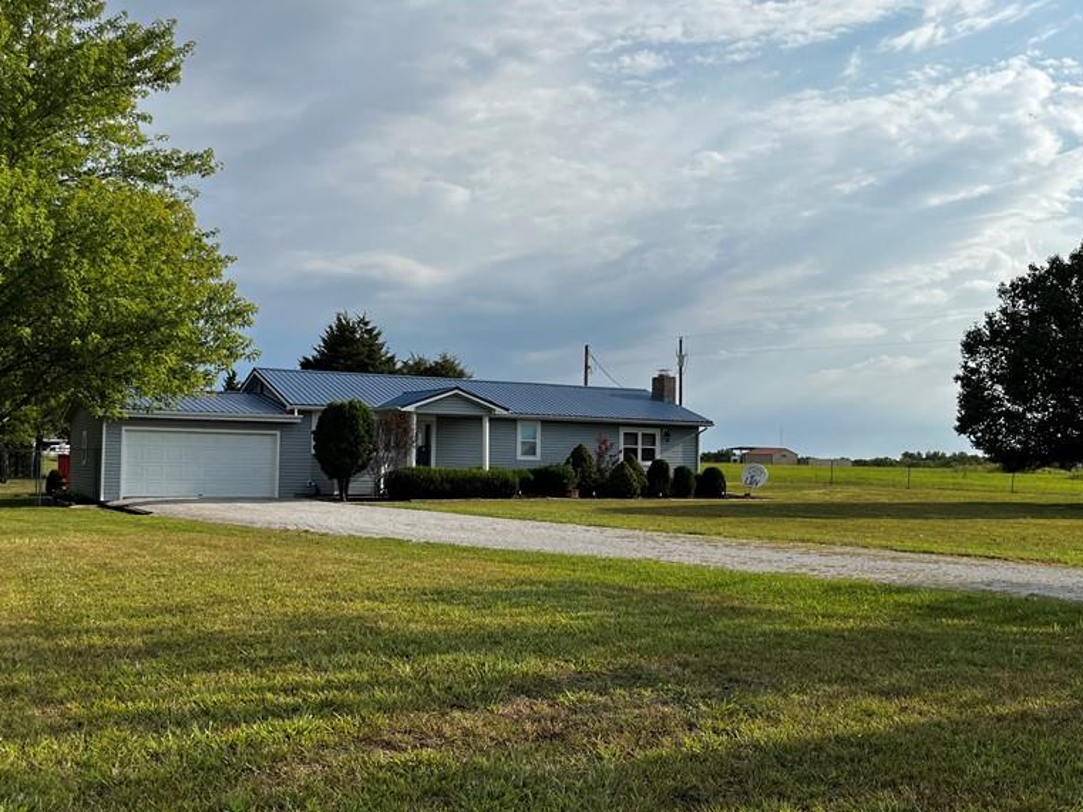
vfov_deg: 40.7
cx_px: 444
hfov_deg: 52.3
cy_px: 421
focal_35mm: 35
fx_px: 1095
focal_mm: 5.1
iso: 50
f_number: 1.6
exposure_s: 1/6173
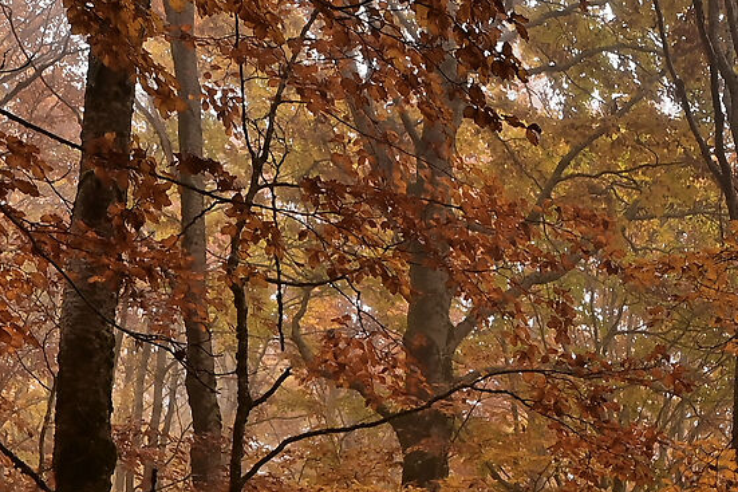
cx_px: 834
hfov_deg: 29.3
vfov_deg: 17.7
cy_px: 902
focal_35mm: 61
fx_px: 1250
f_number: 11
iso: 100
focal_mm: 14
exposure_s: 1/4
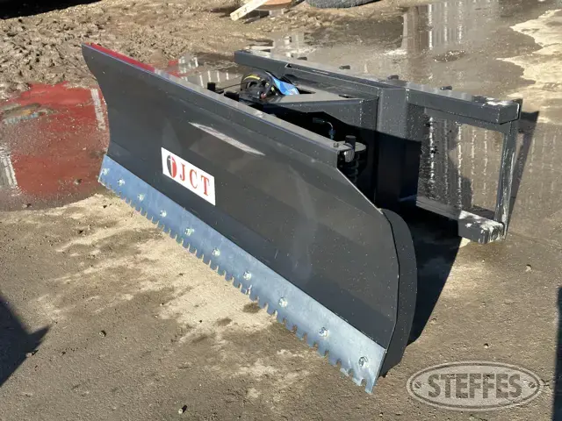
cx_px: 281
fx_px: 779
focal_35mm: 48
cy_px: 210
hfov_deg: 39.7
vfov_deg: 30.3
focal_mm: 6.86
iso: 64
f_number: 1.78
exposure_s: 1/1695
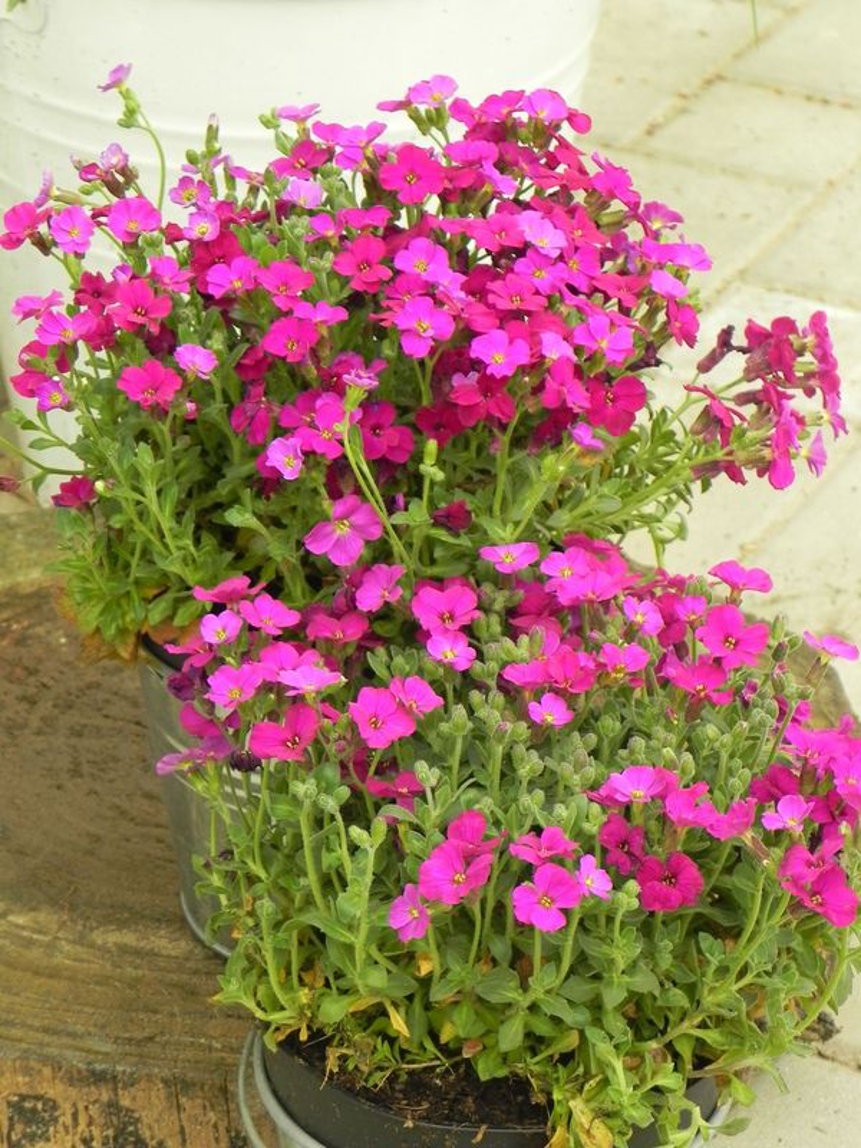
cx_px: 430
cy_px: 574
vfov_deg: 16.8
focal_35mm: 117
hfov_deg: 12.7
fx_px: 3880
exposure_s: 1/200
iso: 160
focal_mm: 20.8
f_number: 4.5
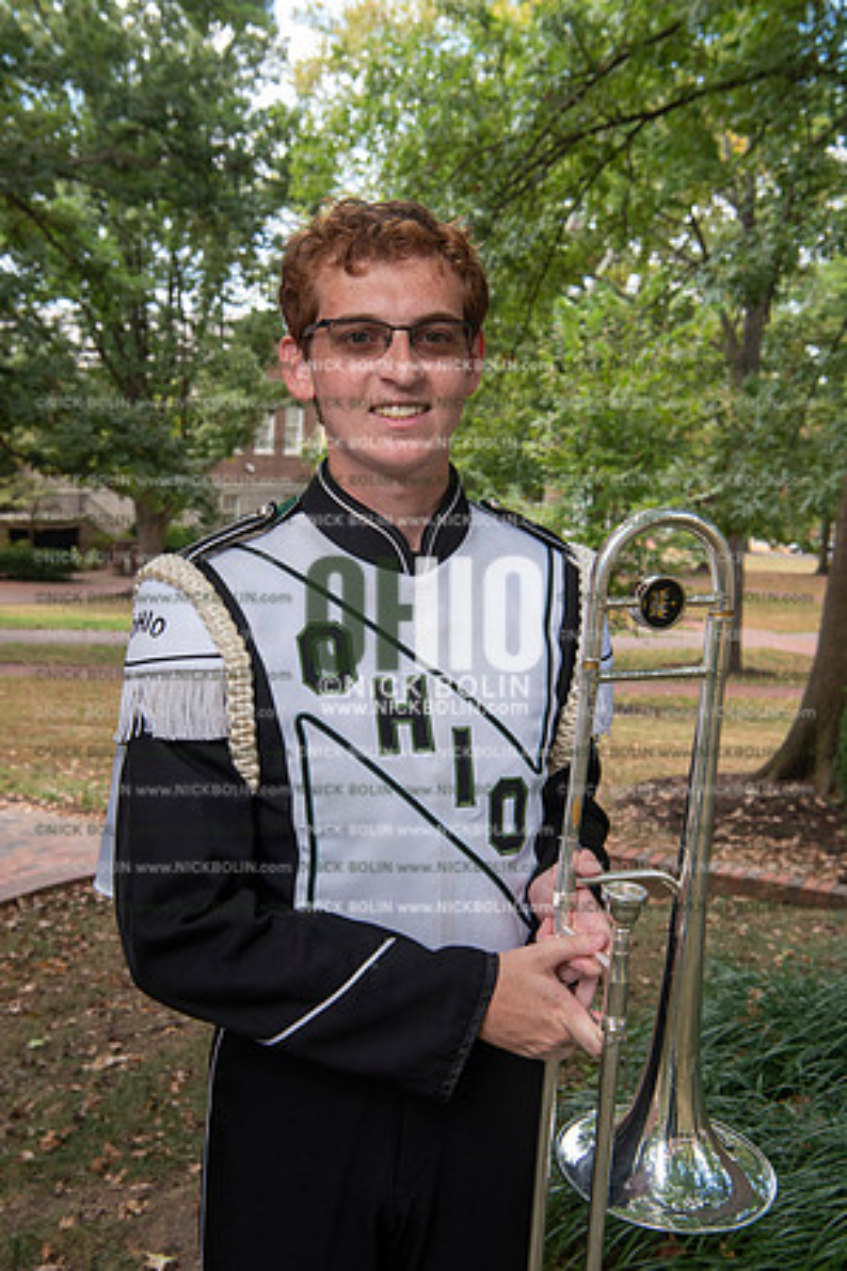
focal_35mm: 44
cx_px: 424
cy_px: 636
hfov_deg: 30.5
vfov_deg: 44.5
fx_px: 1553
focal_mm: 44
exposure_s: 1/100
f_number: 8
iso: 500
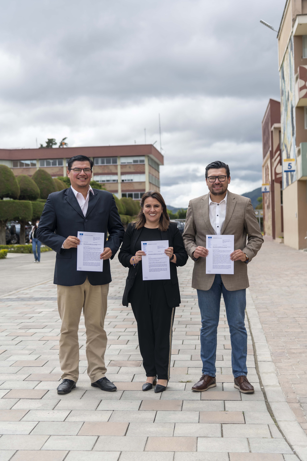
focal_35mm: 52
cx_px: 154
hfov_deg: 26.0
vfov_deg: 38.2
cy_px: 230
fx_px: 665
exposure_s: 1/400
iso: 100
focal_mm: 52
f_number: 4
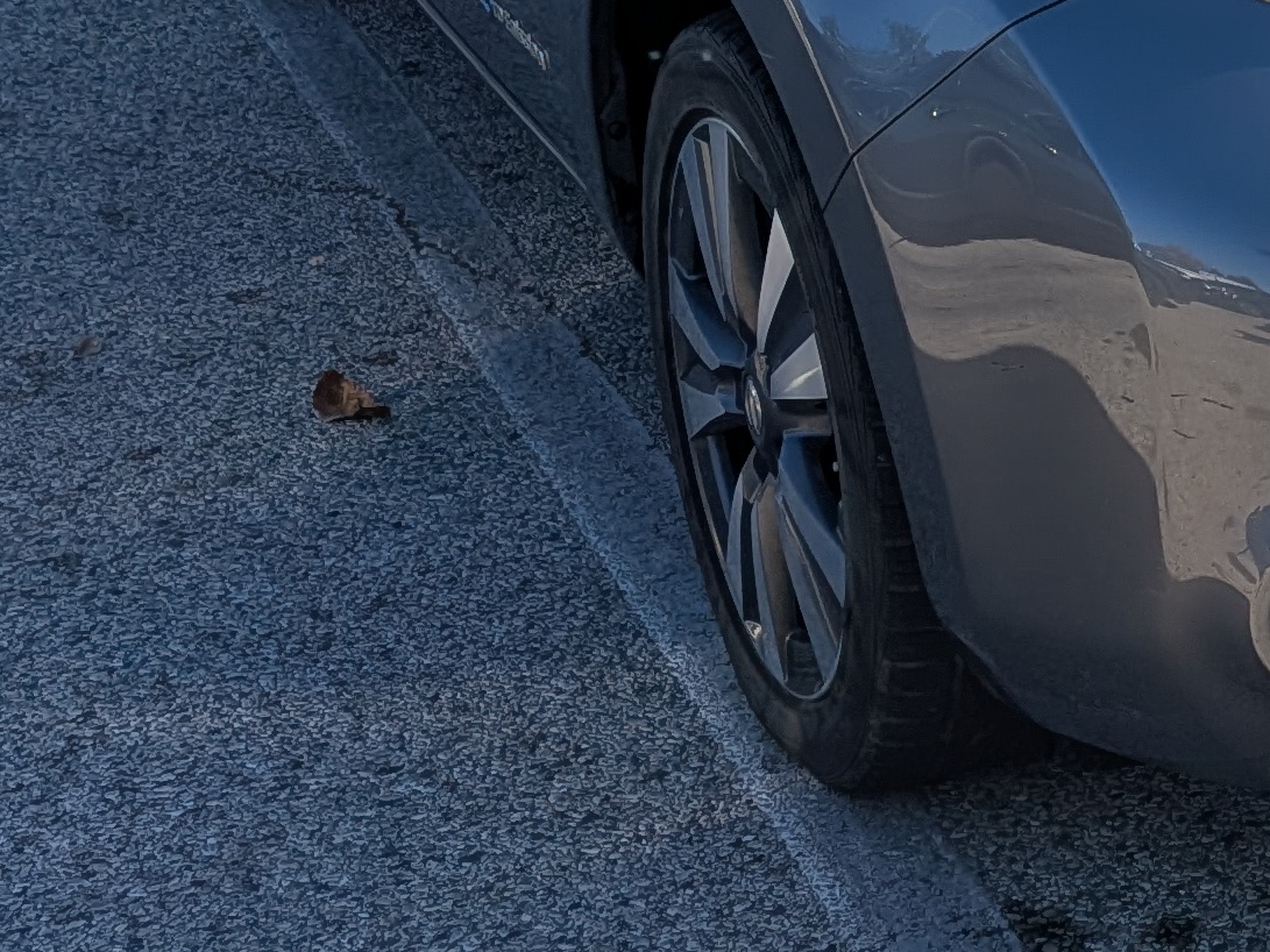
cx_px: 1588
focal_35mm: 88
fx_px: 3228
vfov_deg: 16.4
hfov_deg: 20.6
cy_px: -49
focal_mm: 4.53
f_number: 1.7
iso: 26
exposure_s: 1/7407
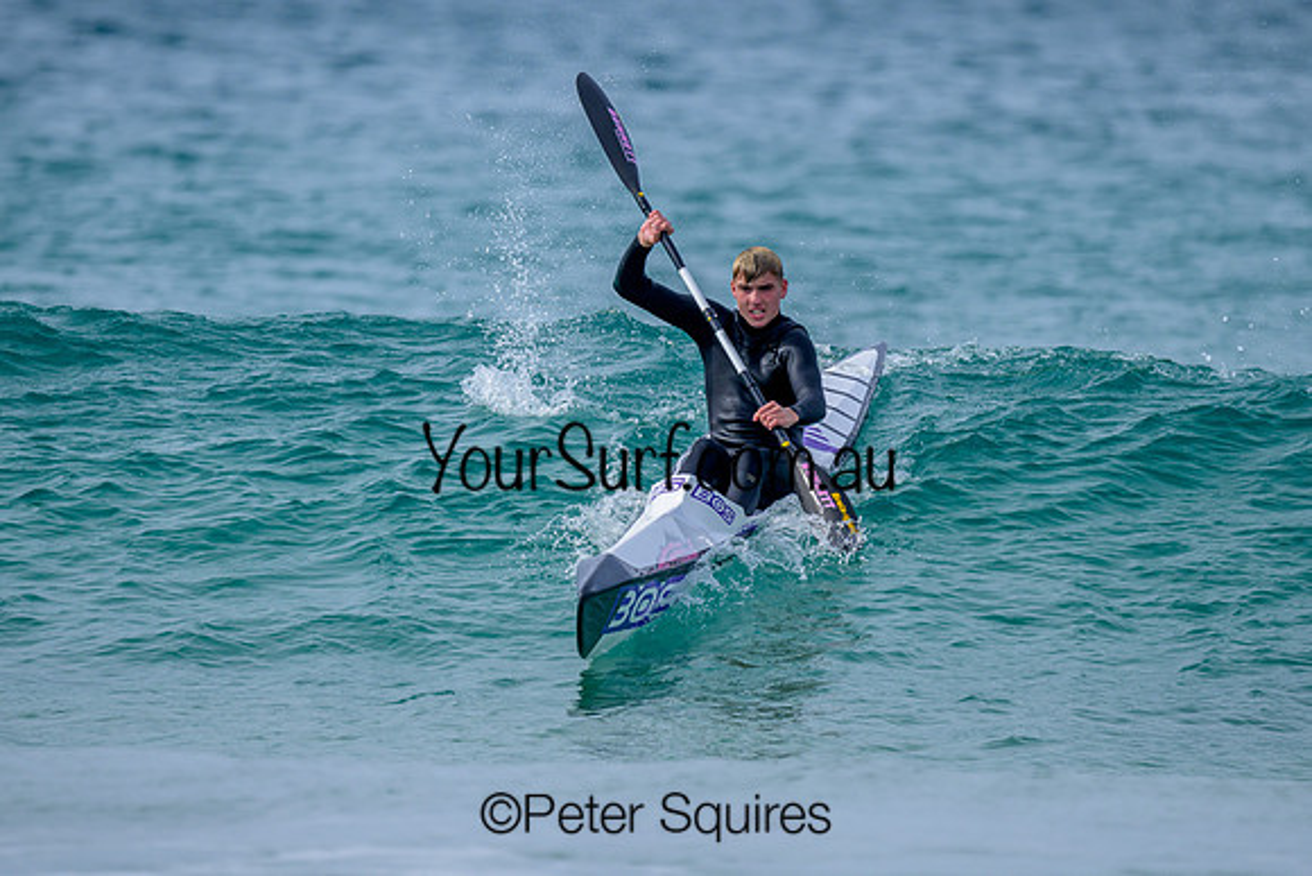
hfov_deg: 1.9
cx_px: 728
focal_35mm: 1101
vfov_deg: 1.3
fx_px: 40119
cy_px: 492
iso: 200
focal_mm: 800
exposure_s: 1/1250
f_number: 6.3
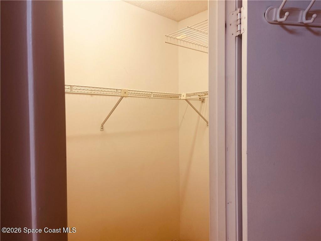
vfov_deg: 53.1
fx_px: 241
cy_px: 120
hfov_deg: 67.3
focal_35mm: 26
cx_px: 160
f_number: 1.6
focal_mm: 5.1
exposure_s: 1/60
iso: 80
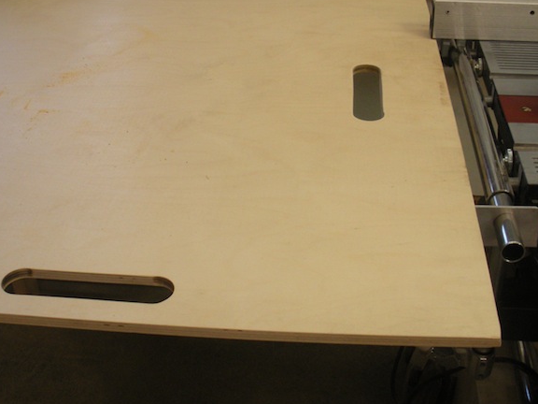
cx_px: 287
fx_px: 777
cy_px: 156
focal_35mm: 50
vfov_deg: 29.0
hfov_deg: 38.2
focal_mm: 6.3
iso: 208
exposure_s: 1/59.3
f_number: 3.5
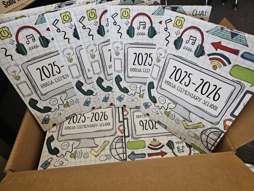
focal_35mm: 23
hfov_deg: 73.9
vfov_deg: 58.9
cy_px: 96
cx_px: 127
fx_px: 169
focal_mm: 6.3
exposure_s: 1/60
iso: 800
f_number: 1.7
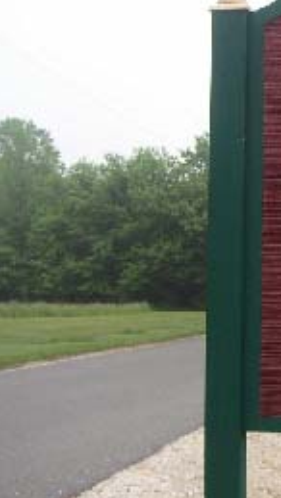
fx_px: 1058
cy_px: 191
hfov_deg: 14.3
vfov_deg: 26.4
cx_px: 404
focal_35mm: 80
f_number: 2.8
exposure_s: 1/300
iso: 50
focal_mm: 6
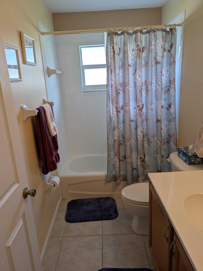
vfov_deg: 69.4
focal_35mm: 25
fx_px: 195
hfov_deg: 54.9
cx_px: 102
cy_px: 136
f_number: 1.89
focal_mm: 5.43
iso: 87
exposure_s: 1/120
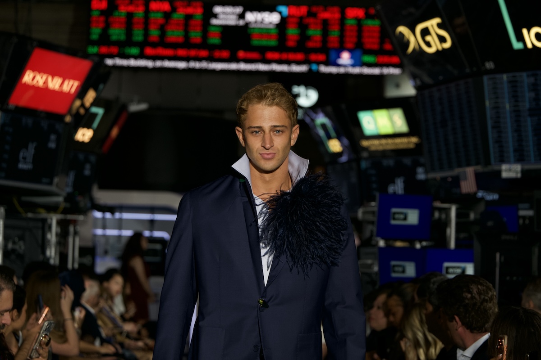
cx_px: 270
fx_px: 1743
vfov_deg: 11.8
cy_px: 180
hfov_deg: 17.6
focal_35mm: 116
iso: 2000
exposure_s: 1/250
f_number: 5.1
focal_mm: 116
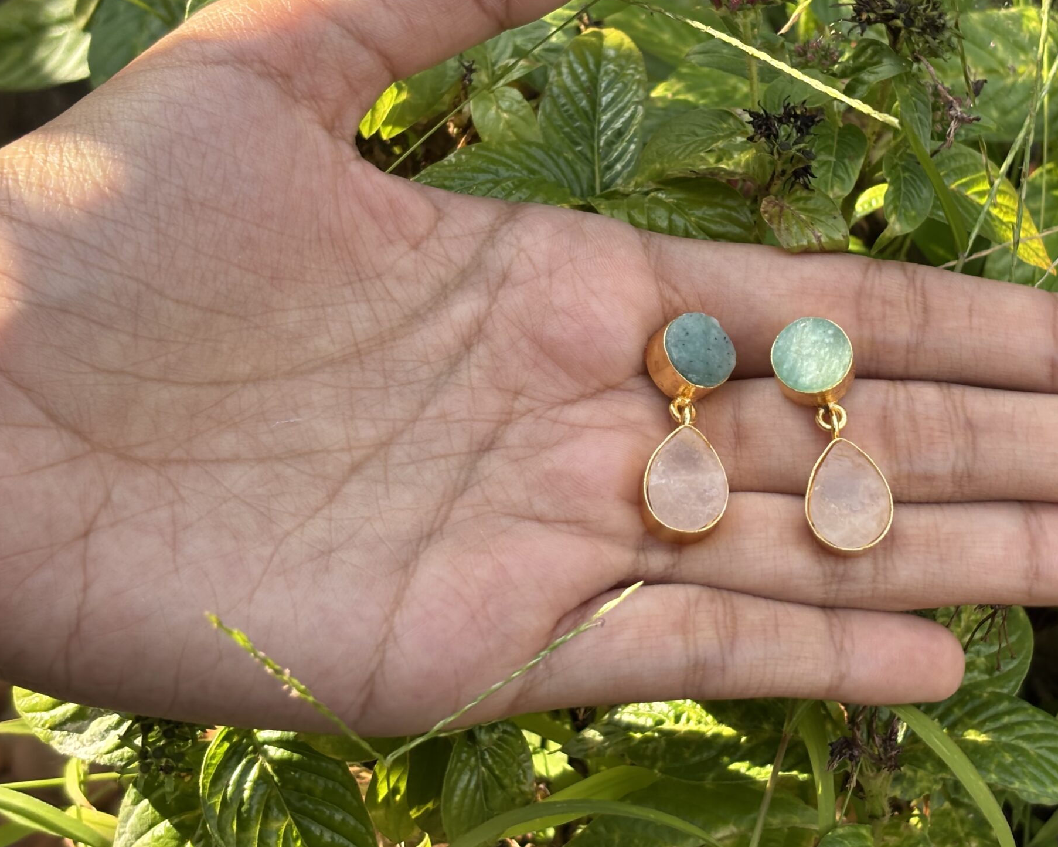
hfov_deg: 26.2
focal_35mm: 72
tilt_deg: -32.7
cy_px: 391
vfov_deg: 21.3
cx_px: 745
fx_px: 2255
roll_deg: -8.3
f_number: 1.6
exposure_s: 1/234
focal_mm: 5.96
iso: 32
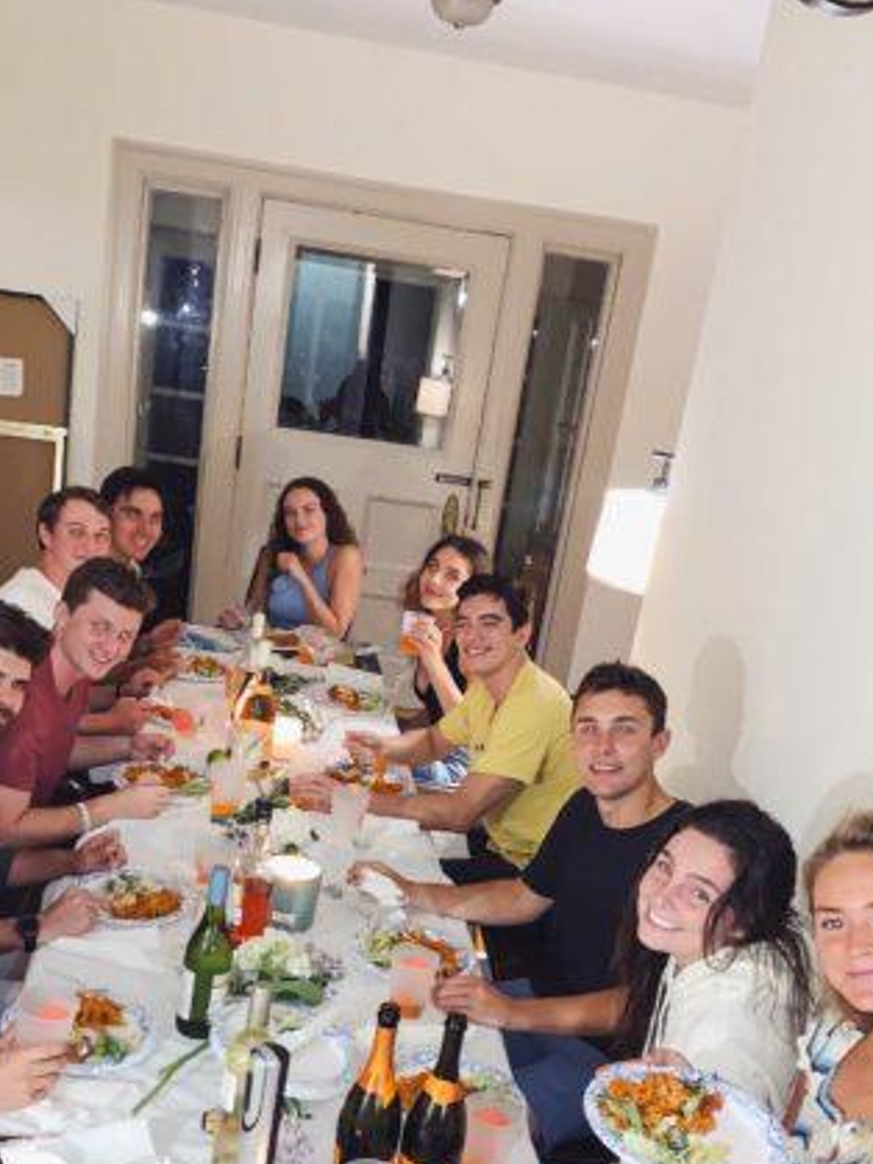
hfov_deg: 36.7
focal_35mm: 39
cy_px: 825
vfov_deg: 46.7
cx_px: 366
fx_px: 1312
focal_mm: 4.25
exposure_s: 1/9
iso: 125
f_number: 1.8
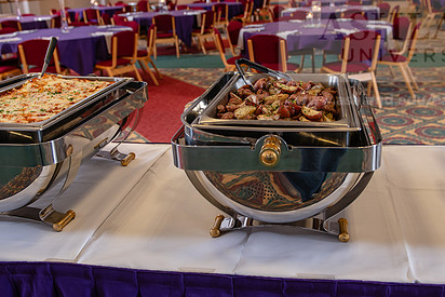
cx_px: 246
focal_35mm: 38
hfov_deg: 50.6
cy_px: 123
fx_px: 470
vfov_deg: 35.0
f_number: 3.5
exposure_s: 1/125
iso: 500
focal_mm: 27
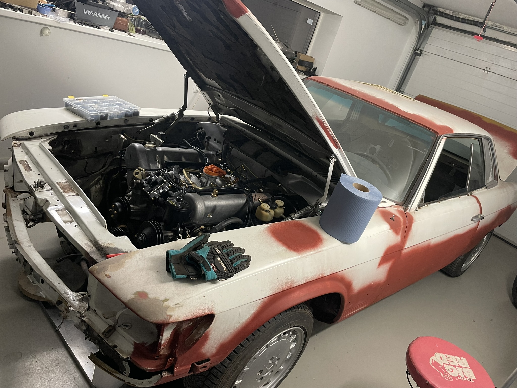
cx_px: 258
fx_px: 388
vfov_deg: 53.1
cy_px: 194
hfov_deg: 67.3
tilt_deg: -22.6
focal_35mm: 26
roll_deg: -19.3
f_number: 1.6
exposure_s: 1/50
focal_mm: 4.2
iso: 160
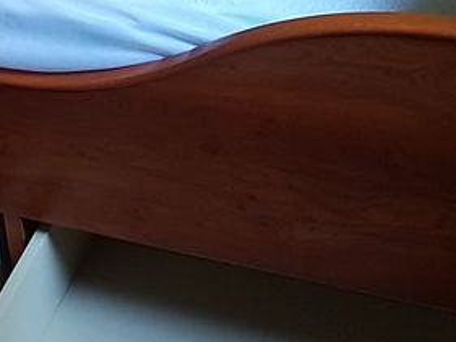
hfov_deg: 18.9
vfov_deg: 15.3
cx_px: -136
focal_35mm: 96
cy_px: 75
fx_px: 1265
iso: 250
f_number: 1.7
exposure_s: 1/25
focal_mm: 3.93
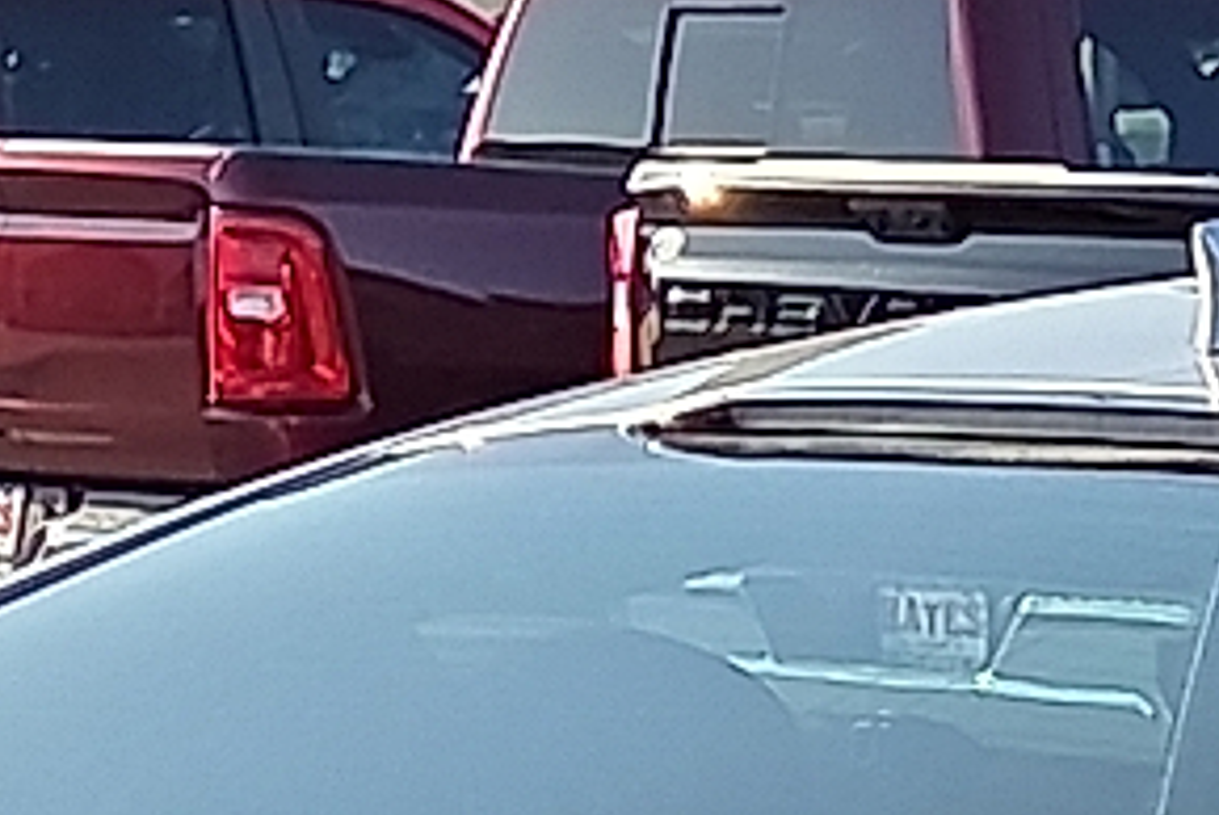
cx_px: 1686
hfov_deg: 7.9
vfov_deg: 5.2
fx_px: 8745
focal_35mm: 258
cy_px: 1823
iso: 25
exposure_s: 1/1250
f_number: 1.8
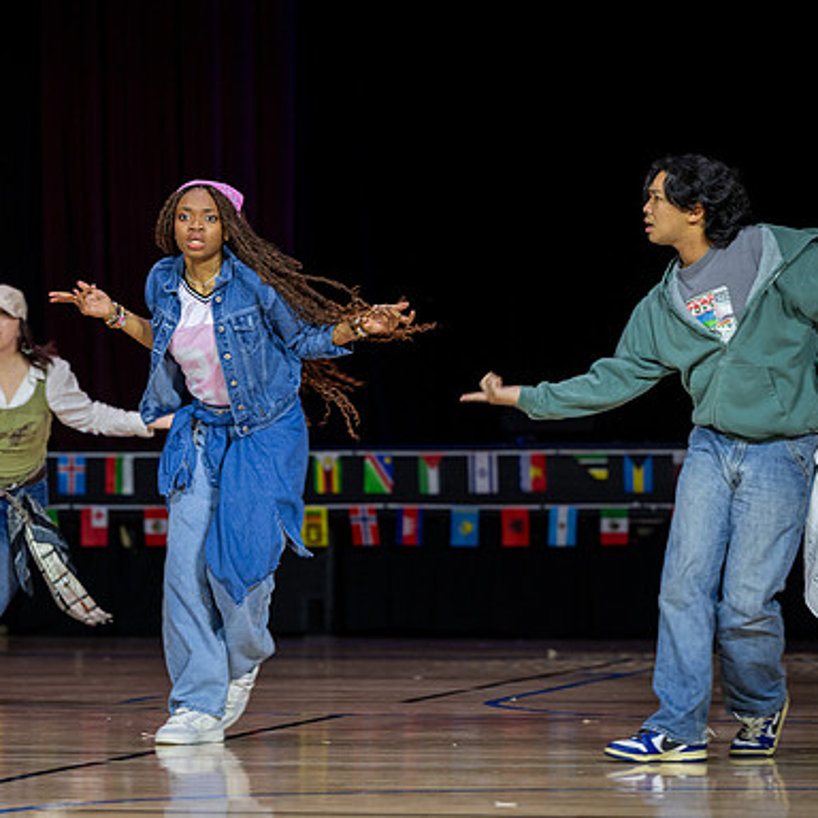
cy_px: 422
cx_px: 236
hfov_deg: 8.5
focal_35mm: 206
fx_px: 5507
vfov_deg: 8.5
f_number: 4
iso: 1000
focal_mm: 155
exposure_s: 1/100
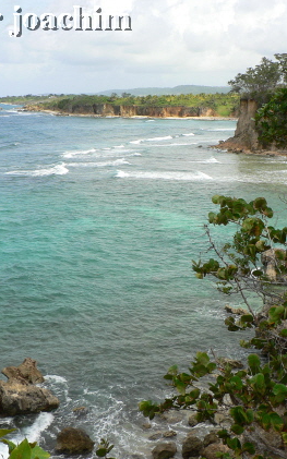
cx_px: 172
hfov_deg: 25.8
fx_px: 626
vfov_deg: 40.3
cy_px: 230
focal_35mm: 50
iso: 64
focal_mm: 6
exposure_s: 1/400
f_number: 4
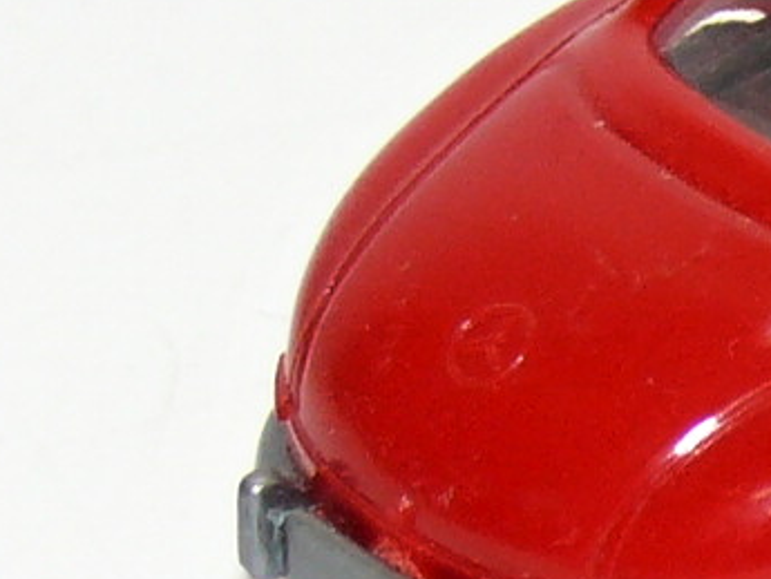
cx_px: 1399
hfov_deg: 3.1
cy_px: -51
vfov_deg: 2.4
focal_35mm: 626
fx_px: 13948
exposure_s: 1/30
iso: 100
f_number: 4
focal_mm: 16.1
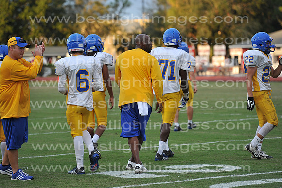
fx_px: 1331
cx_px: 141
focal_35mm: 170
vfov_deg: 8.1
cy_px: 94
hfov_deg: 12.1
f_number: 3.5
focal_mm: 170
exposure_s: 1/800
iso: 1000
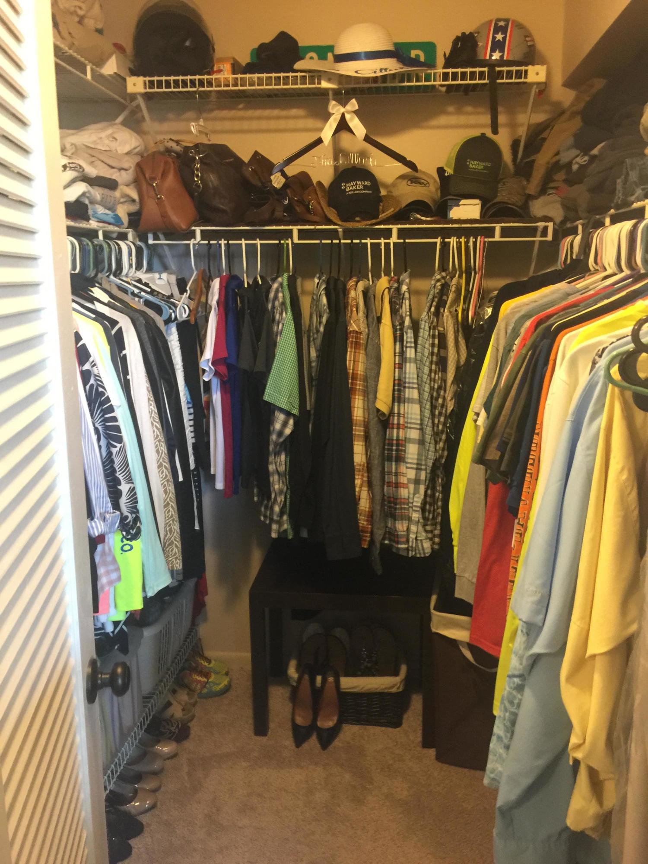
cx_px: 324
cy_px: 432
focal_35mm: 29
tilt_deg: -10.4
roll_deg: +1.0
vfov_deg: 61.7
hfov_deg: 48.2
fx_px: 724
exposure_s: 1/10
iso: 100
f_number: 2.2
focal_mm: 4.15
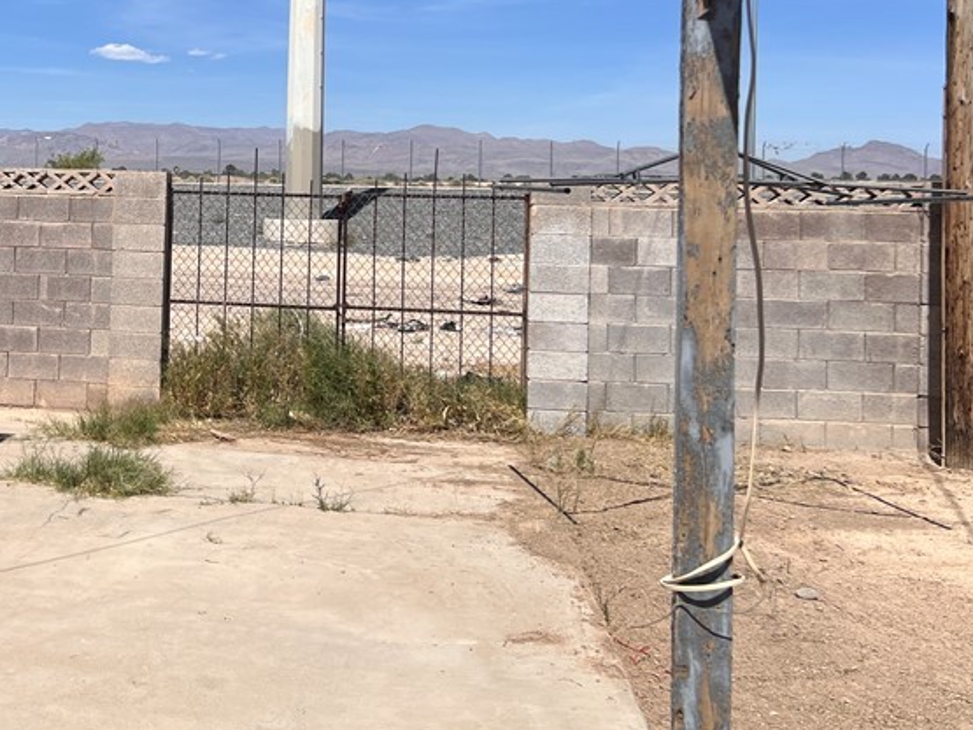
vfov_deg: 29.8
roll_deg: -1.7
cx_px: 154
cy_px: 188
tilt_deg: +0.5
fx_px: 1349
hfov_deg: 37.8
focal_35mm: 48
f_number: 1.5
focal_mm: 5.7
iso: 50
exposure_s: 1/8000
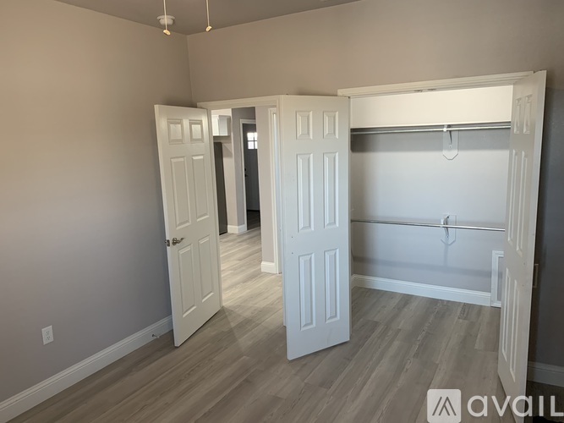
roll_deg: +1.6
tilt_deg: -9.7
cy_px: 212
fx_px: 424
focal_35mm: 26
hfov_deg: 67.3
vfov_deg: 53.0
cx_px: 282
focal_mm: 4.25
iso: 160
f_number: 1.8
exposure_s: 1/60
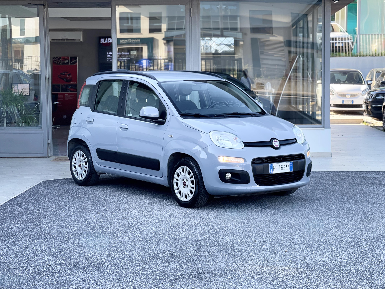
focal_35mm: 64
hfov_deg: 30.3
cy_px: 144
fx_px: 712
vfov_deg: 22.9
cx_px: 192
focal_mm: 7.5
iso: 32
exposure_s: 1/121
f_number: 2.2
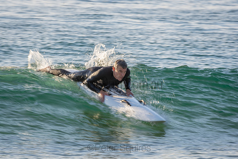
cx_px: 119
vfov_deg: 1.8
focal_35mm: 750
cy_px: 80
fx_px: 4959
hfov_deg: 2.7
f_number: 16
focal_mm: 500
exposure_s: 1/40
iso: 100
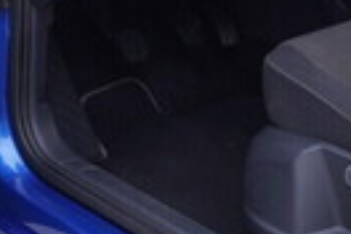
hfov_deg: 13.5
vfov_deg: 8.9
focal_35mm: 150
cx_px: 13
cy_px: -121
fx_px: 1462
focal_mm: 24
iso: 125
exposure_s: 1/50
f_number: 3.2
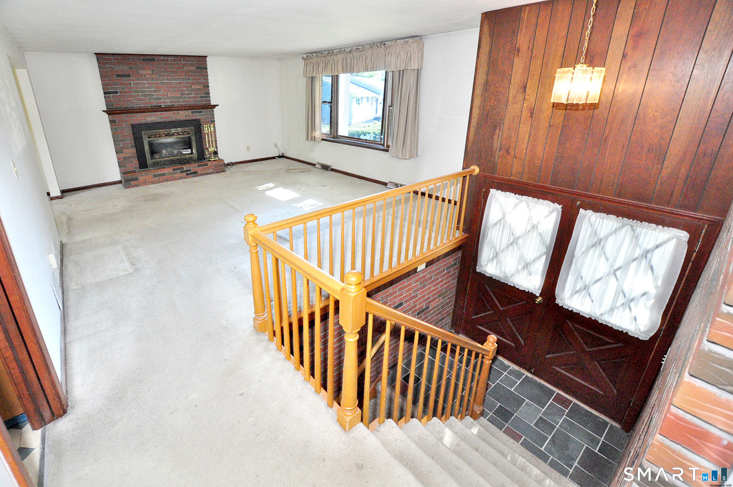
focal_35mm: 15
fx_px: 305
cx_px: 366
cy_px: 244
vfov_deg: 77.2
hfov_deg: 100.5
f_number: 5
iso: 2500
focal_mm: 10
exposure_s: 1/125
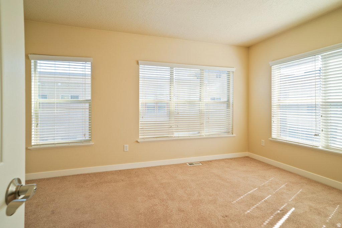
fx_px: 171
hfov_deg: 90.0
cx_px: 171
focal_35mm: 18
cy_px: 114
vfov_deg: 67.5
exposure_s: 1/30
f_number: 8
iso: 320
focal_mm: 18
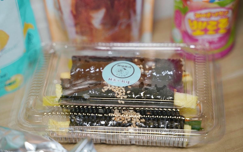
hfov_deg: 26.8
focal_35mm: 77
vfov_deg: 17.0
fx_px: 510
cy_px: 76
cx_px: 121
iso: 250
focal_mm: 75
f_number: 4
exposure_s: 1/80
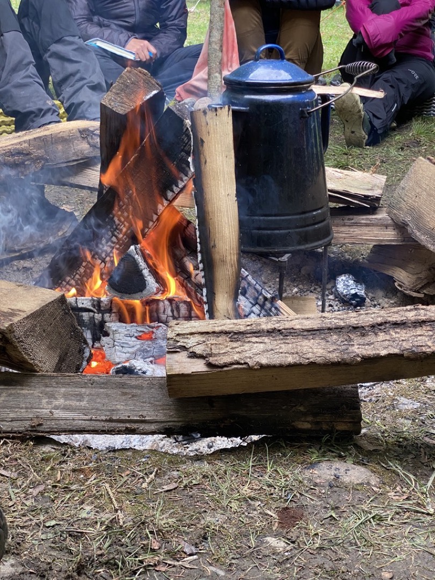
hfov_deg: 28.0
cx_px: 218
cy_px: 290
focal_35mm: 52
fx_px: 871
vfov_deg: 36.8
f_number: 2
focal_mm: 6
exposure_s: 1/75
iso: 160
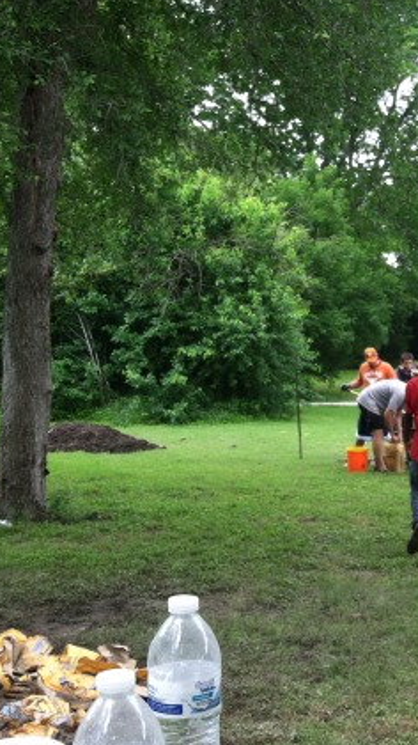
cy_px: 390
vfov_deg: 36.0
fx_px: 1144
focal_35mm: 58
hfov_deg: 19.6
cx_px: 491
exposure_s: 1/175
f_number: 2.8
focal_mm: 3.85
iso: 80
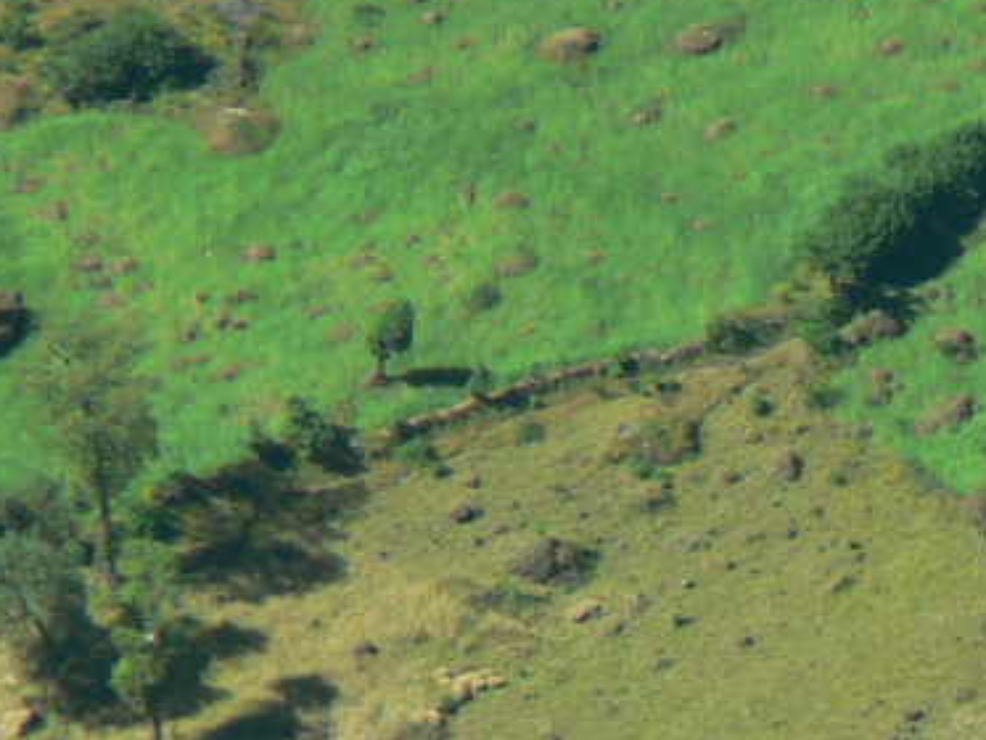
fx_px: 32083
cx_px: 841
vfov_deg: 1.3
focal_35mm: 1126
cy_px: 846
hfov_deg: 1.8
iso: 64
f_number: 4
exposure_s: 1/400
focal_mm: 72
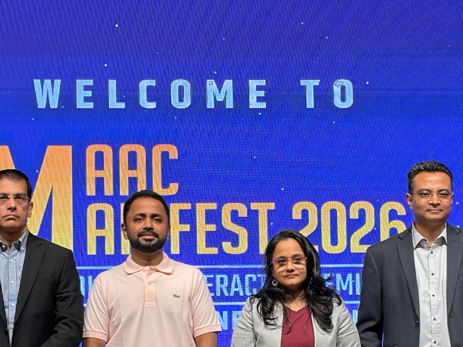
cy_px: 288
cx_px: 201
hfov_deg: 14.9
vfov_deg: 11.2
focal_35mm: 132
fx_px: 1766
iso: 50
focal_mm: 5.96
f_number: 1.6
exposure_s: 1/73
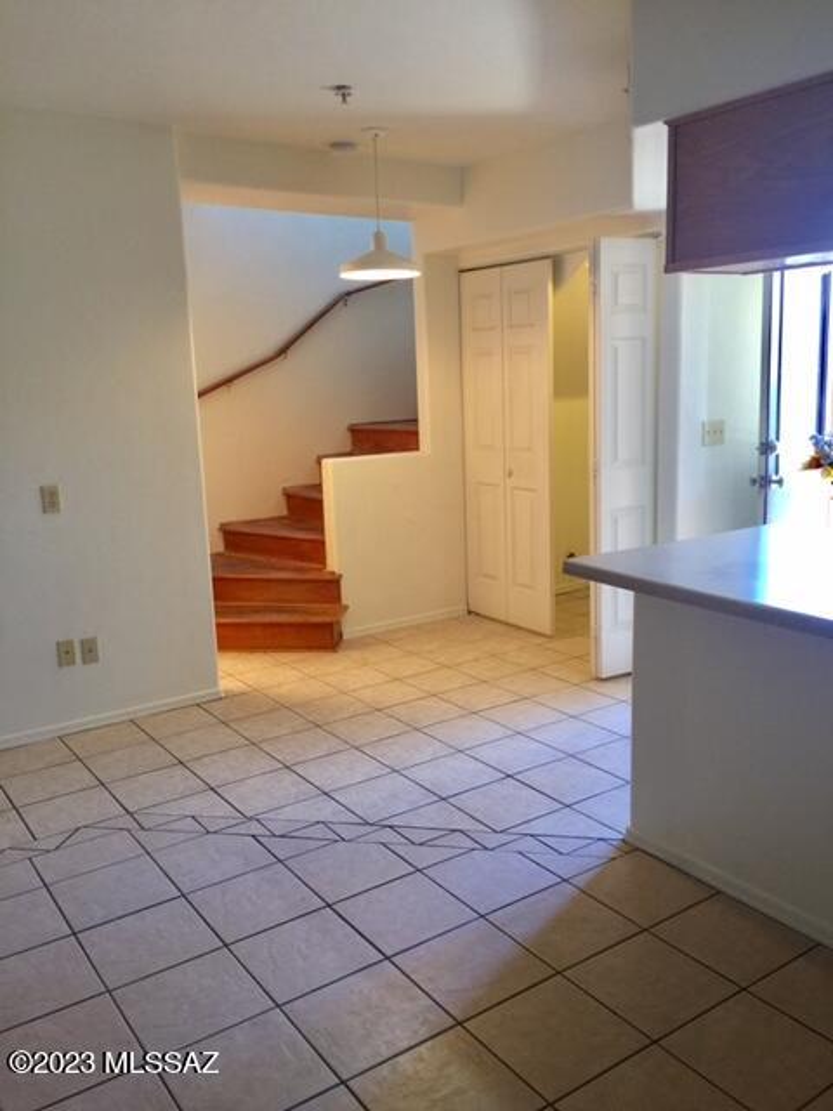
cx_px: 416
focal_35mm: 29
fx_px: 930
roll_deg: +2.7
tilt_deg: -11.4
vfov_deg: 61.7
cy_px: 556
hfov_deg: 48.2
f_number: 2.2
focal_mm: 4.15
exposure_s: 1/15
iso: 50
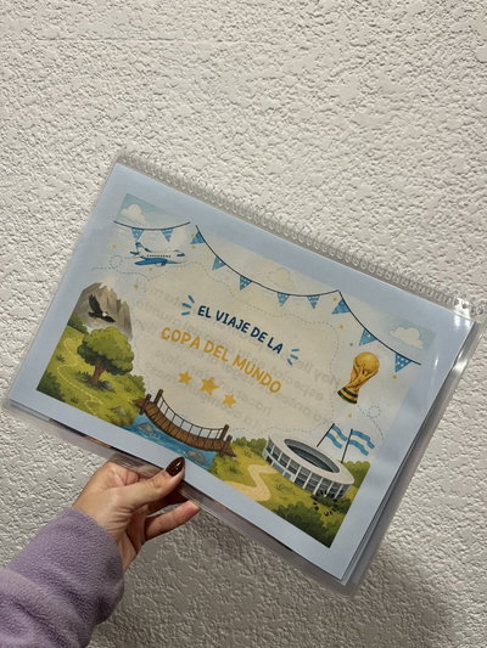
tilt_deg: -5.5
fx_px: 488
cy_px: 324
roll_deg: -2.3
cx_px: 244
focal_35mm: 26
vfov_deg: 67.3
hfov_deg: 53.1
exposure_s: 1/74
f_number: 1.6
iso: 125
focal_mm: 5.1
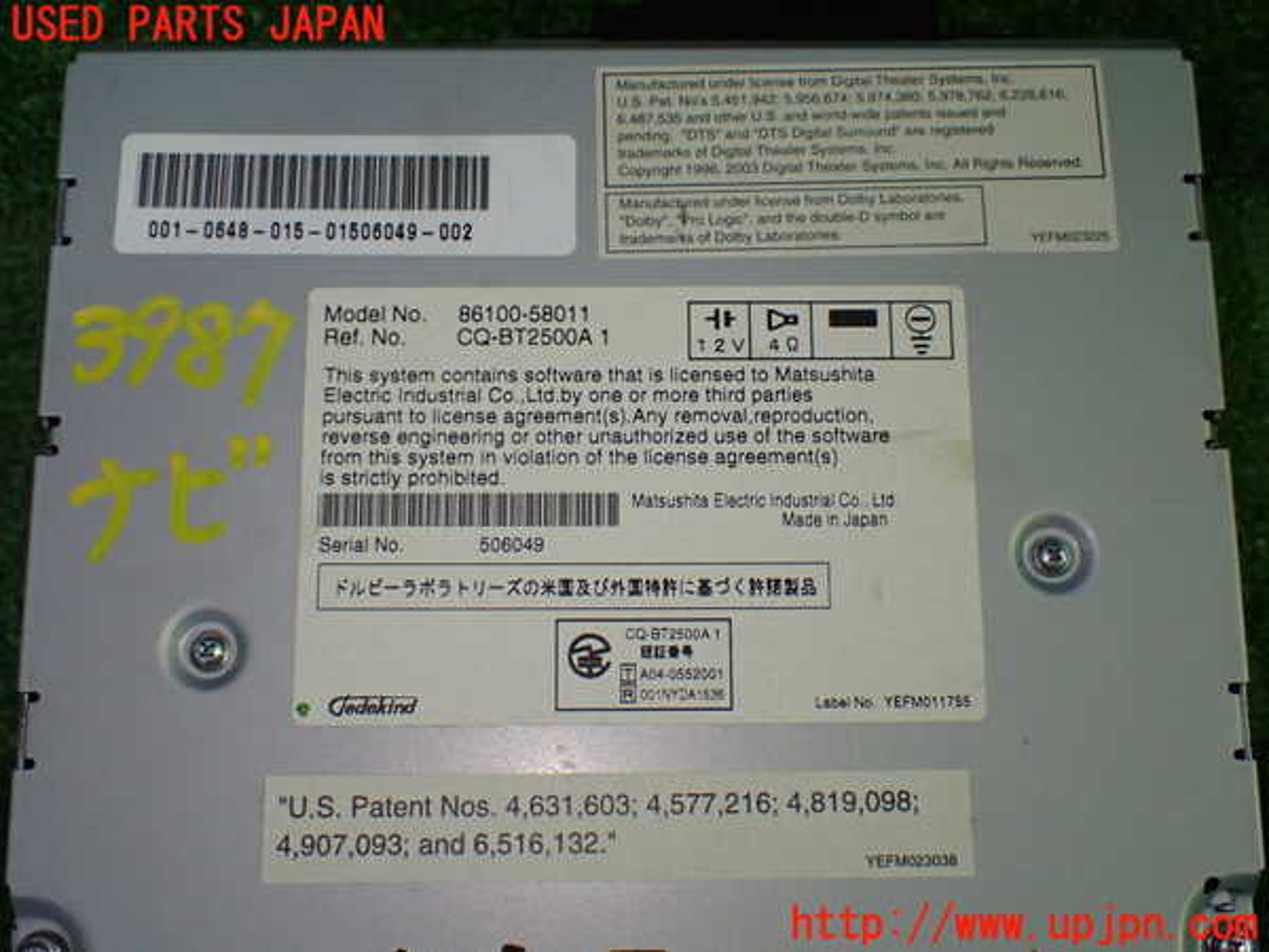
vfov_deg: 32.9
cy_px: 476
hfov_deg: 42.9
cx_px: 634
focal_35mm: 44
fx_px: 1613
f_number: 2.9
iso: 640
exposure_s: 1/160
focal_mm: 7.84
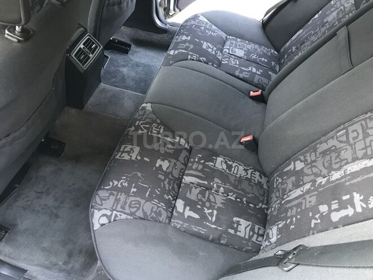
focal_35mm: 28
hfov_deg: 63.4
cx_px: 186
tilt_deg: -49.1
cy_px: 140
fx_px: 302
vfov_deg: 49.7
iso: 100
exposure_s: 1/13
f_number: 1.8
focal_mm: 3.99
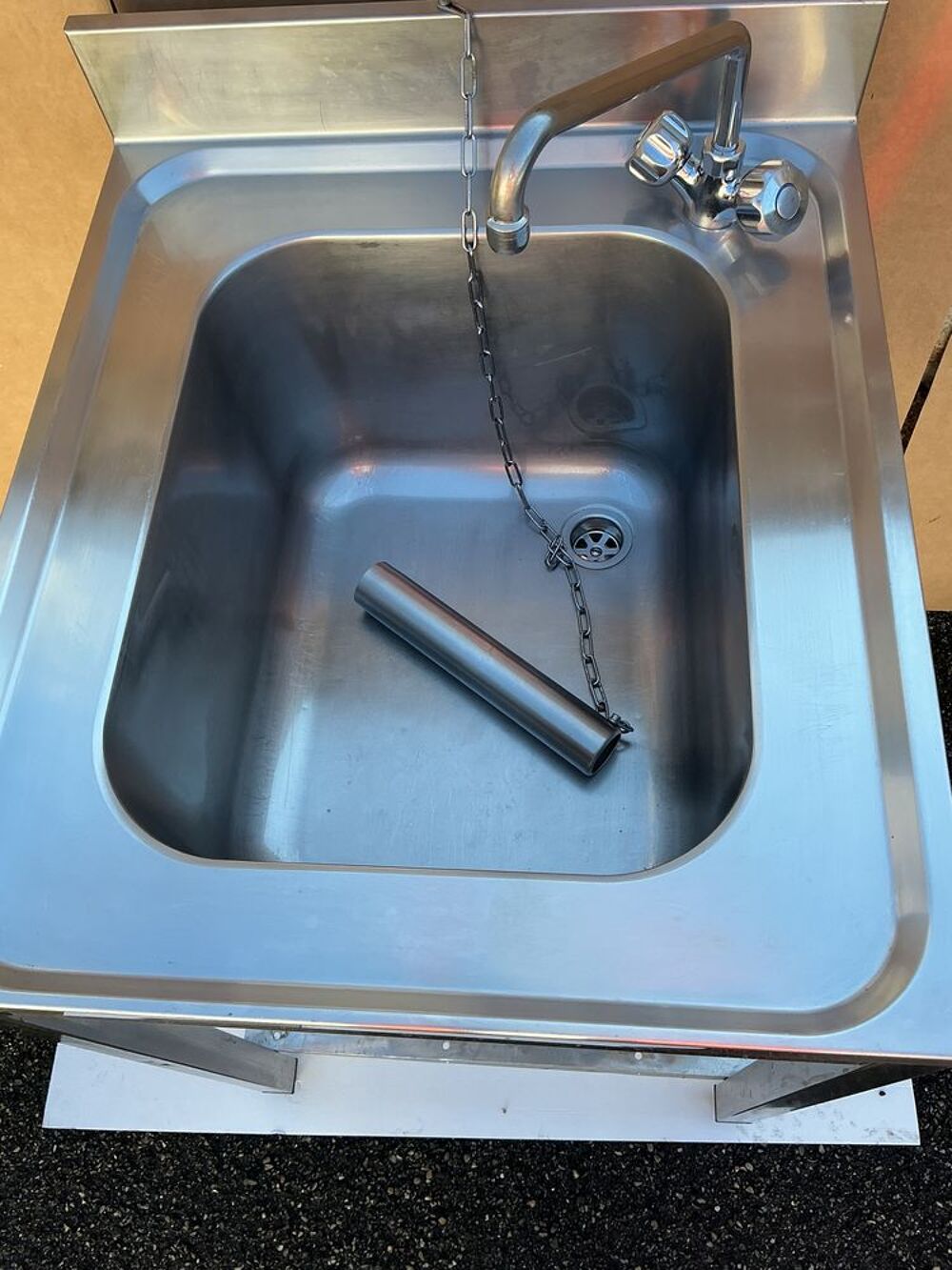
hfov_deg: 48.2
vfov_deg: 61.7
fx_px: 1063
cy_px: 635
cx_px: 476
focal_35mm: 29
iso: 25
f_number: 1.8
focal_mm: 3
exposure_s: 1/279
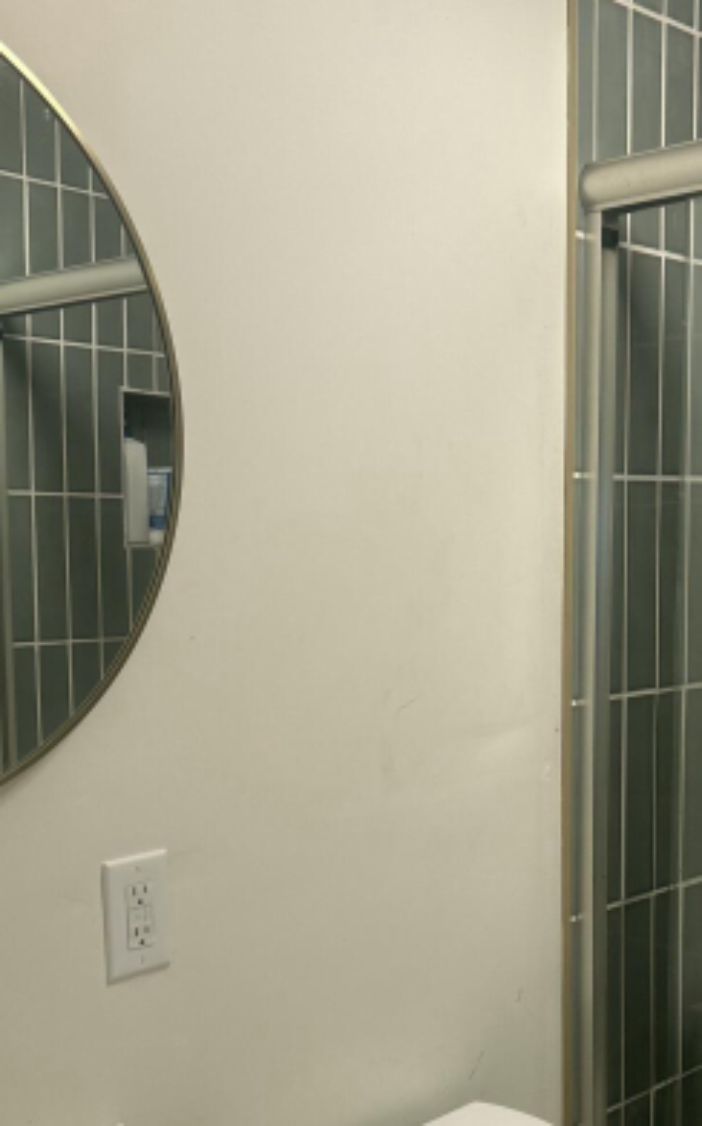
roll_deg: -0.5
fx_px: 1440
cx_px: 417
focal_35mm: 47
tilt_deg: -7.9
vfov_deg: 42.1
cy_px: 756
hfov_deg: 27.3
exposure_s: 1/60
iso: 80
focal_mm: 5.7
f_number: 1.5
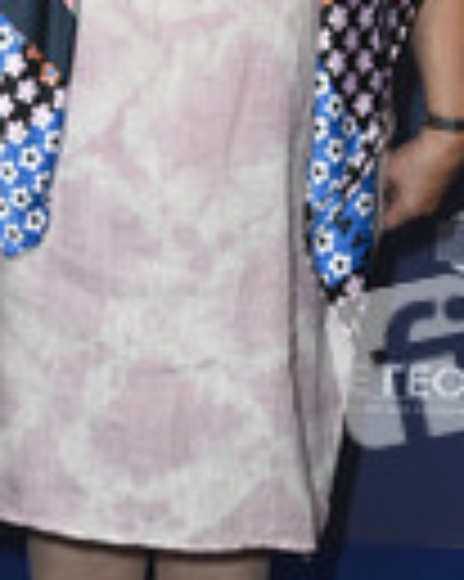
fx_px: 2406
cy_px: 117
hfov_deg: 11.0
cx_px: 149
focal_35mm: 140
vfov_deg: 13.7
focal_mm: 48
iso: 400
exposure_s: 1/250
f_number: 5.6
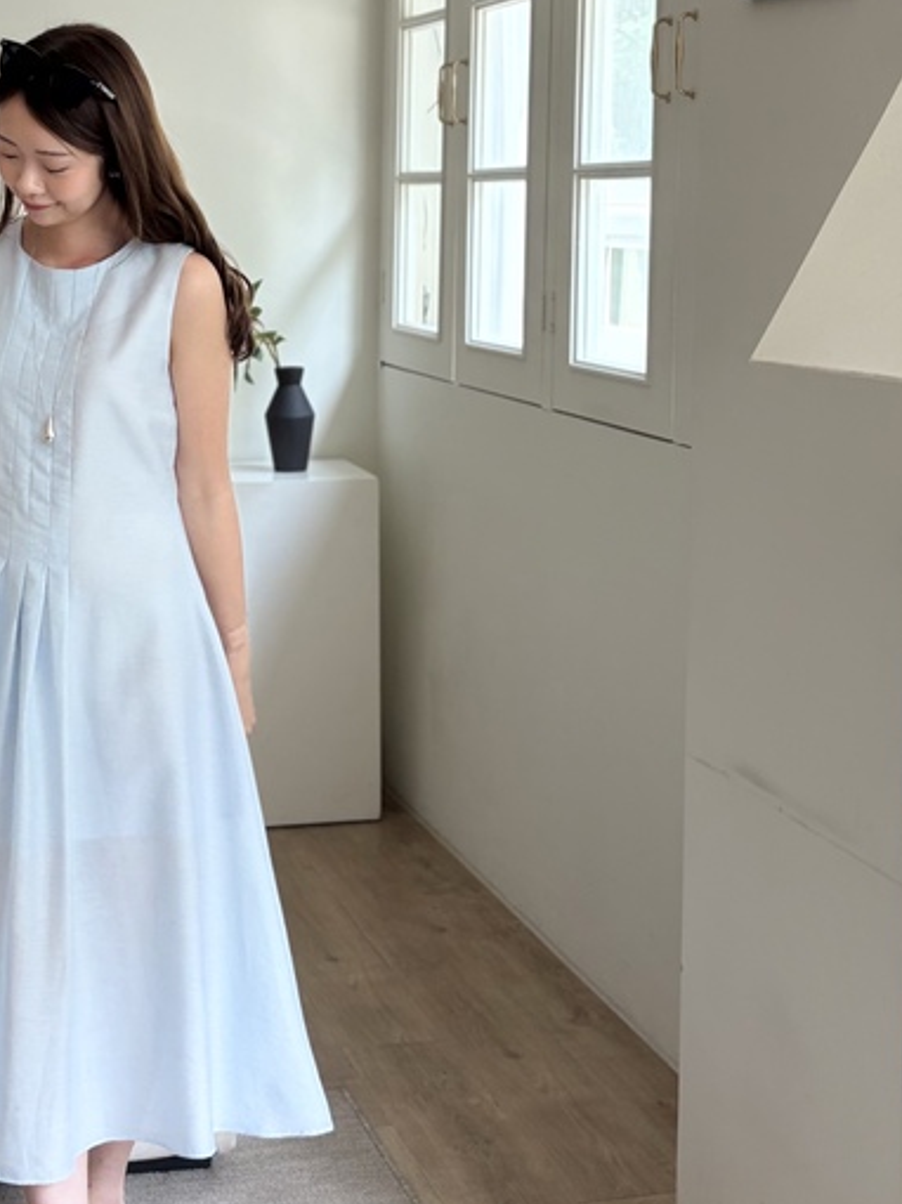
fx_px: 1773
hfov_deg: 28.1
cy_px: 475
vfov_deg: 37.3
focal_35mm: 51
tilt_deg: -4.6
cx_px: 217
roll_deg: +0.9
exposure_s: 1/122
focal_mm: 5.96
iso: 80
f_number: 1.6
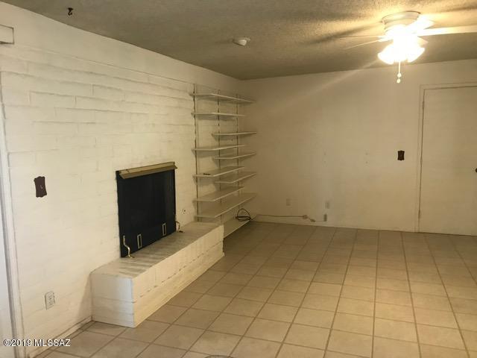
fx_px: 386
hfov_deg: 63.4
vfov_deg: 49.7
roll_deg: +1.2
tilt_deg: -5.2
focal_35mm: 28
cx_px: 238
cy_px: 179
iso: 50
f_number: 1.8
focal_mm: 3.99
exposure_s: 1/15
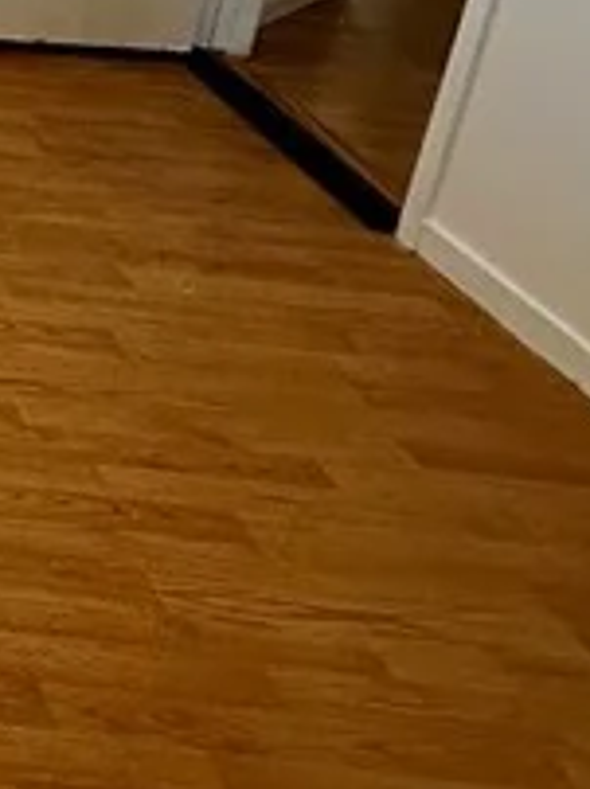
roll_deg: -3.8
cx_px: -797
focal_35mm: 71
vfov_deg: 25.5
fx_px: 1617
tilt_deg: -17.8
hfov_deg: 14.4
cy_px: -70
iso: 125
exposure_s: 1/99
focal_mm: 2.22
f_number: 2.2
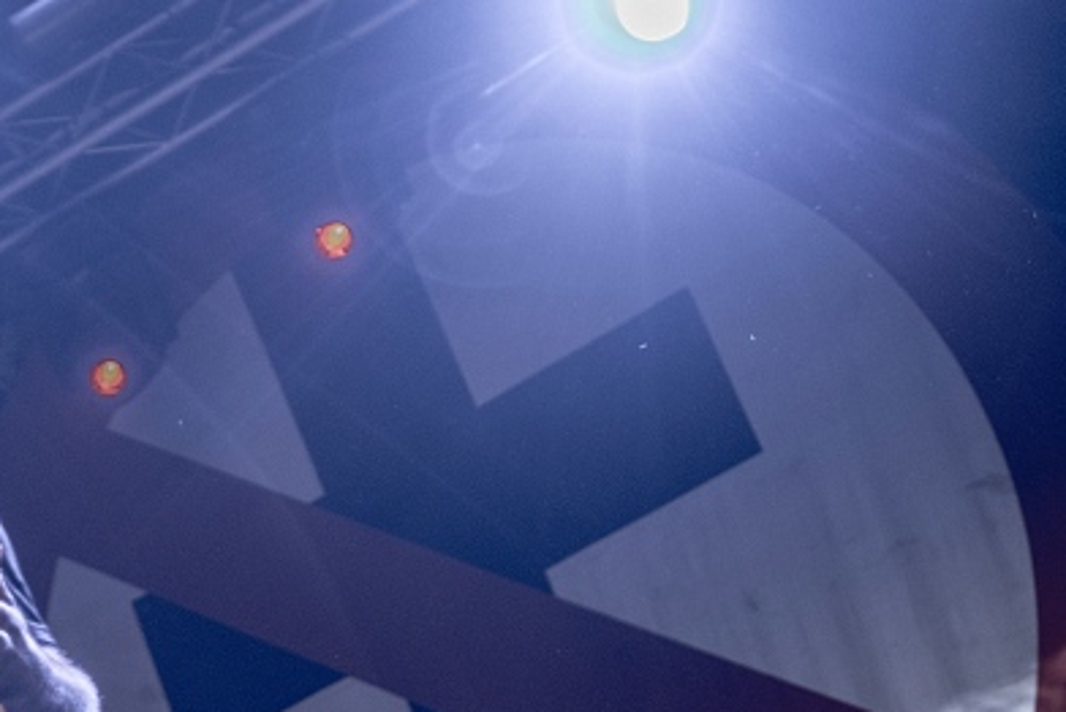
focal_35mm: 101
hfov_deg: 19.8
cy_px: 512
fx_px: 2993
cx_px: 90
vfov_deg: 13.5
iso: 800
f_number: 2.8
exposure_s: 1/100
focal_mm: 55
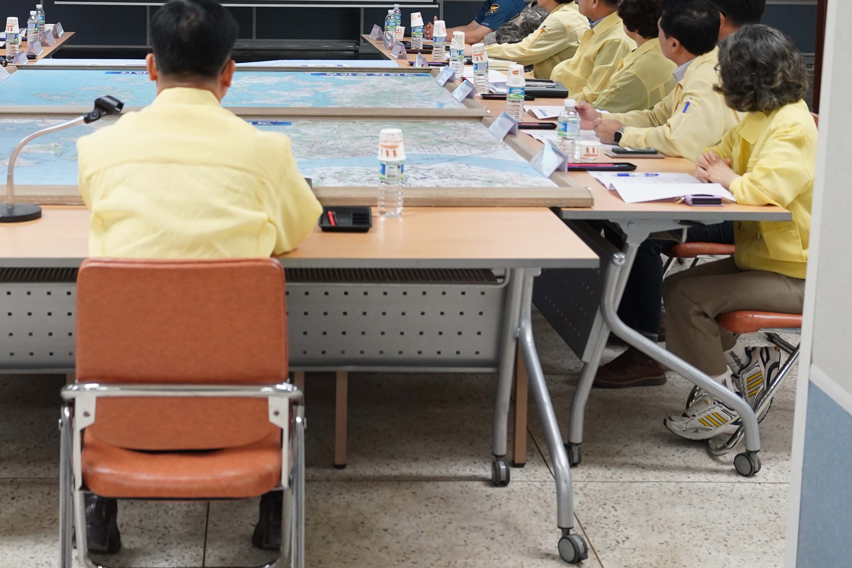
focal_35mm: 61
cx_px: 291
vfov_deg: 21.8
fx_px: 1443
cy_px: 74
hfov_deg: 32.6
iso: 2500
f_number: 4
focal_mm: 35
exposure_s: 1/160
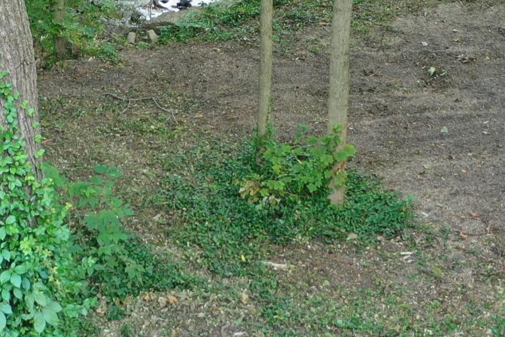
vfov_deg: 11.7
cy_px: 8
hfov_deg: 17.5
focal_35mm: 116
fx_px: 1627
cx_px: 122
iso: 200
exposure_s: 1/30
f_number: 2.8
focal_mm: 10.26
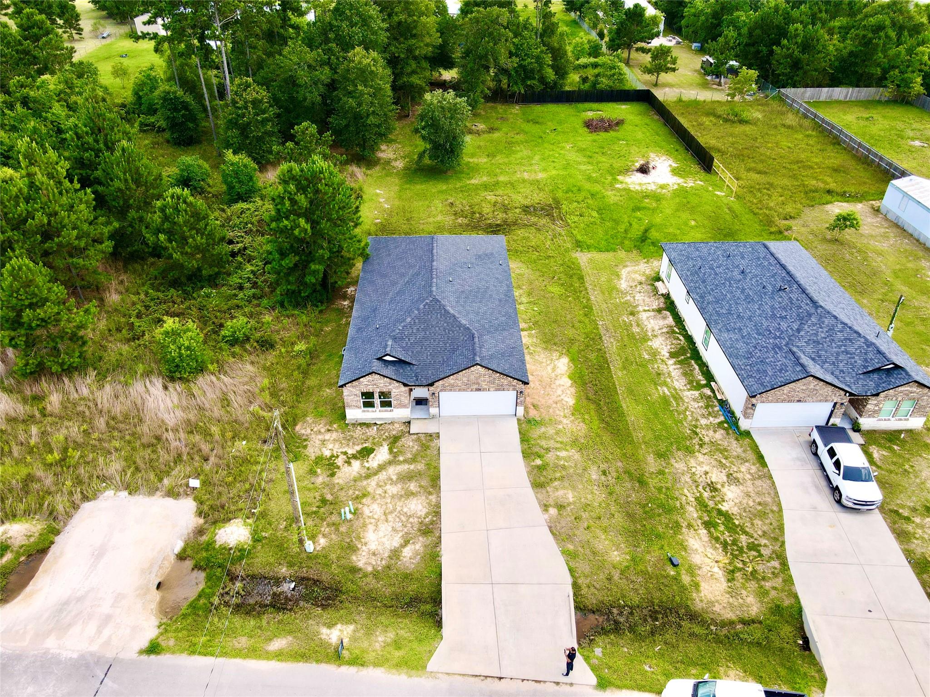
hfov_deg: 71.6
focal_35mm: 24
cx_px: 465
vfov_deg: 56.8
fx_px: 645
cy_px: 348
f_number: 2.8
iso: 100
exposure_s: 1/250
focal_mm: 4.5
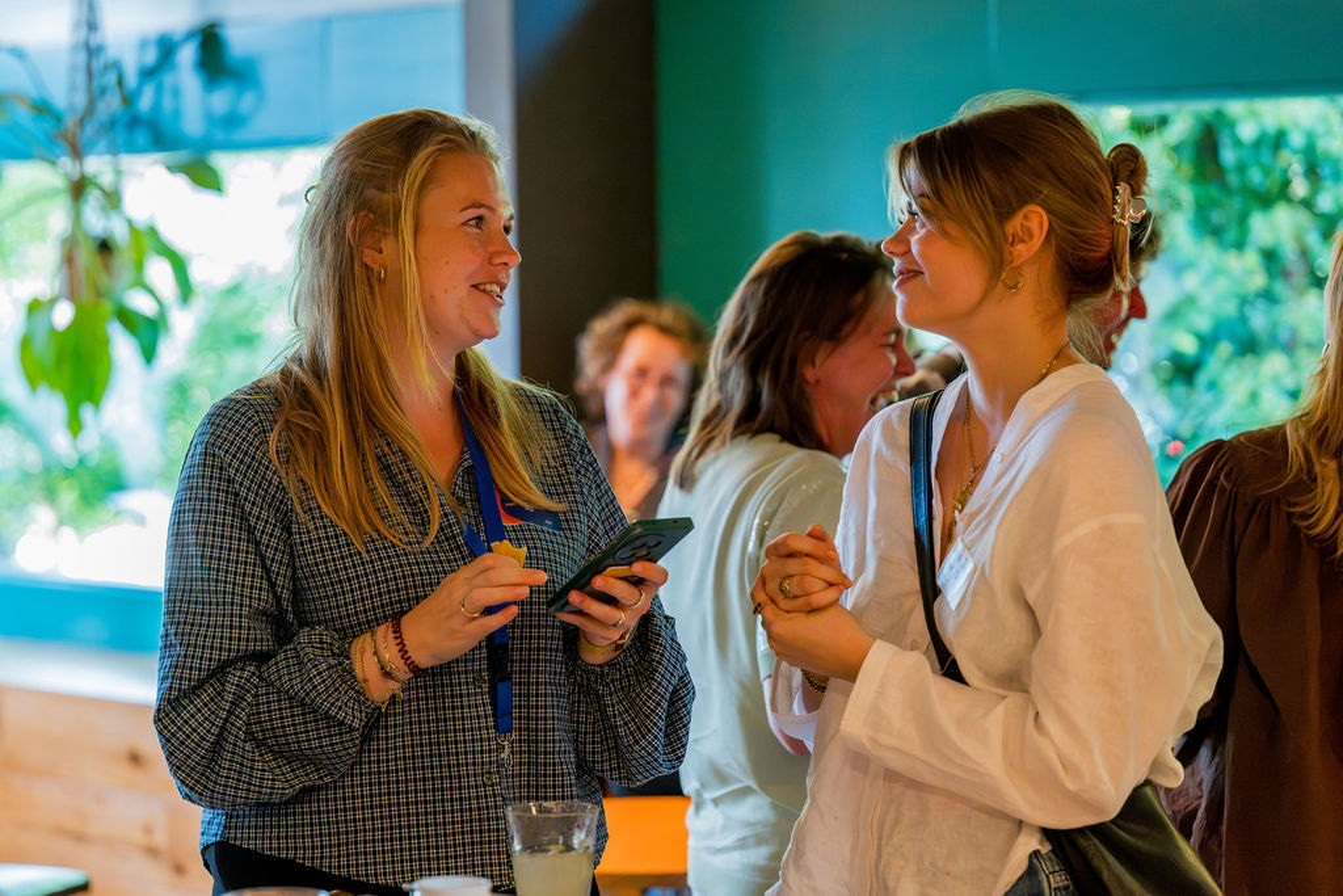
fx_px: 3686
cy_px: 425
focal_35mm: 99
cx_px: 614
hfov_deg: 20.6
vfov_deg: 13.9
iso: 8000
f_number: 2.8
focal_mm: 91
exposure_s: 1/400
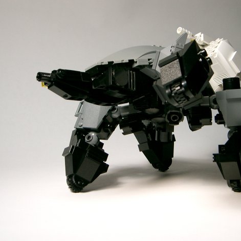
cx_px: 147
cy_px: 122
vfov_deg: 26.1
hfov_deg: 26.0
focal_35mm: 66
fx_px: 520
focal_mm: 11.4
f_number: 3.3
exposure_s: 1/200
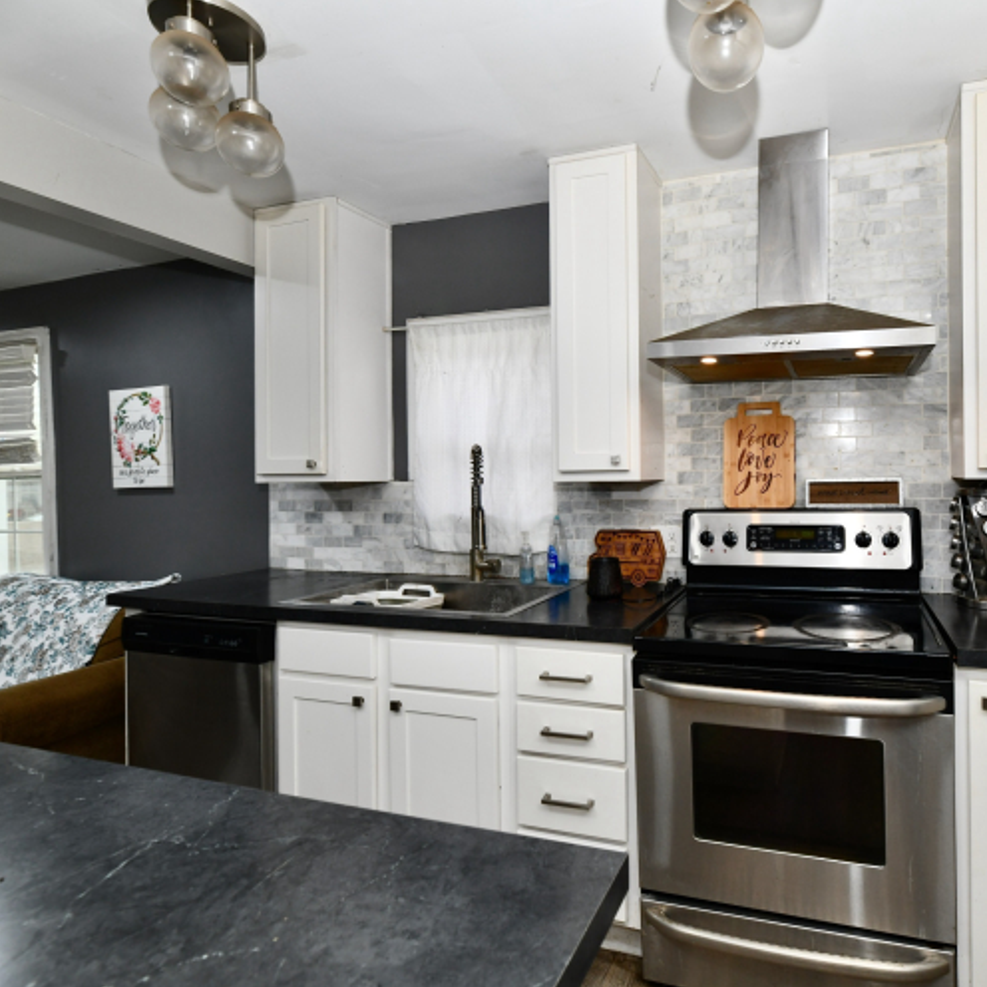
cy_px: 492
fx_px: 581
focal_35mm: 18
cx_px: 649
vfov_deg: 80.7
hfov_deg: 78.4
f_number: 6.3
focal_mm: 14
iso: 640
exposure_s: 1/60
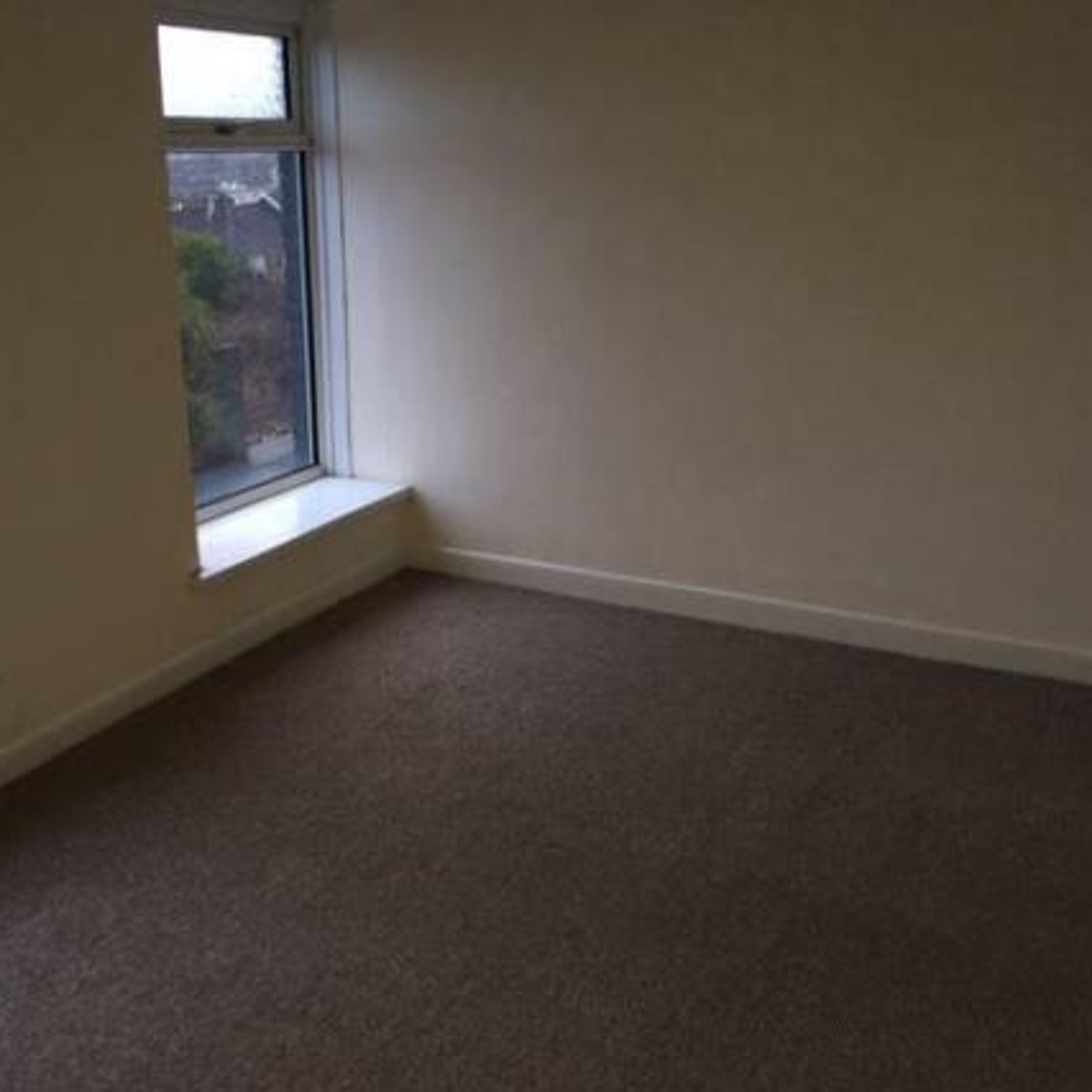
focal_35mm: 35
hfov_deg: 47.2
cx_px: 510
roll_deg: +0.1
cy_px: 551
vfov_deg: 47.2
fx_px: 1249
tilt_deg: -17.3
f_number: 2.2
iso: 64
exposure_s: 1/20
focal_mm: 4.15
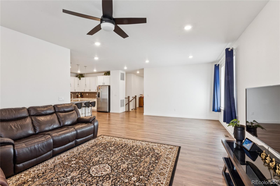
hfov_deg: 94.3
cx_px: 140
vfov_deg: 71.4
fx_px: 130
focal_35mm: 17
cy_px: 93
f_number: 22
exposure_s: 2
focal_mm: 16.7
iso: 100
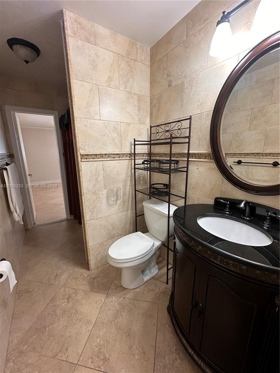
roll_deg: -0.6
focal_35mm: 14
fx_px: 151
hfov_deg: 85.7
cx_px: 140
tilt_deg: -14.0
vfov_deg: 102.1
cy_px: 186
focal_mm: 2.22
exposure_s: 1/60
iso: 160
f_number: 2.2
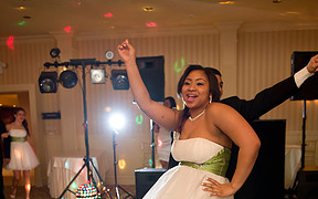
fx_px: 373
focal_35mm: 43
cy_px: 175
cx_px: 156
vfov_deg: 28.8
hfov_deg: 46.2
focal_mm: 27
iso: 1600
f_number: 3.2
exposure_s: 1/125
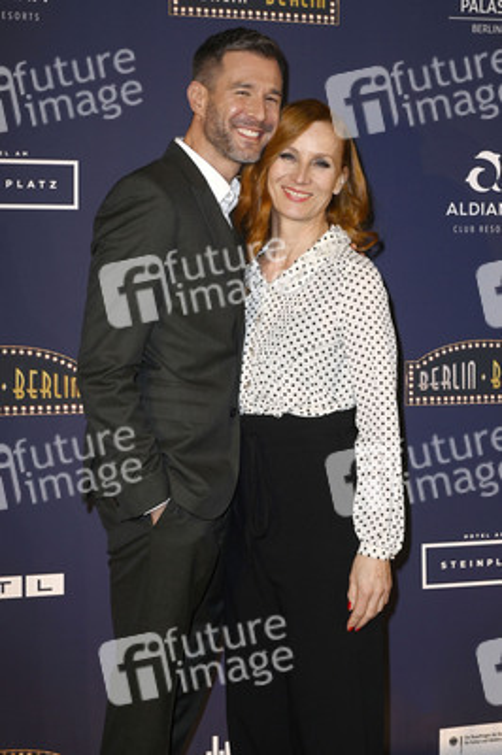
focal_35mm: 70
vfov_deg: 28.9
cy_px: 378
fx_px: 1467
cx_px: 251
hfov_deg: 19.4
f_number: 5.6
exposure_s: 1/200
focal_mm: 70
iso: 320
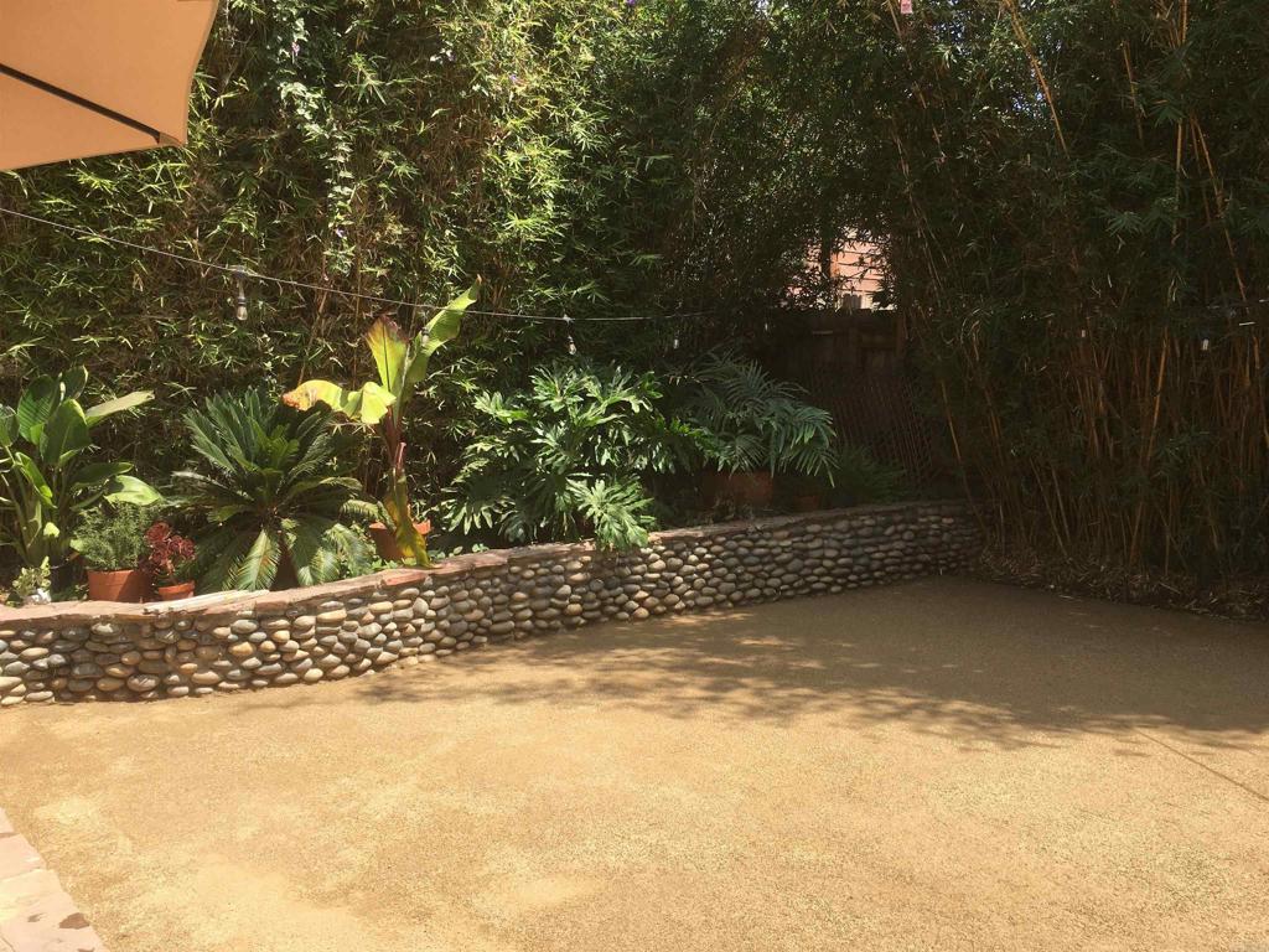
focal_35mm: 29
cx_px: 634
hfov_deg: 61.7
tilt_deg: -4.4
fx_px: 1063
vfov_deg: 48.2
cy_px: 476
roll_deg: +0.8
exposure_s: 1/739
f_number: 2.2
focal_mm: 4.15
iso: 25
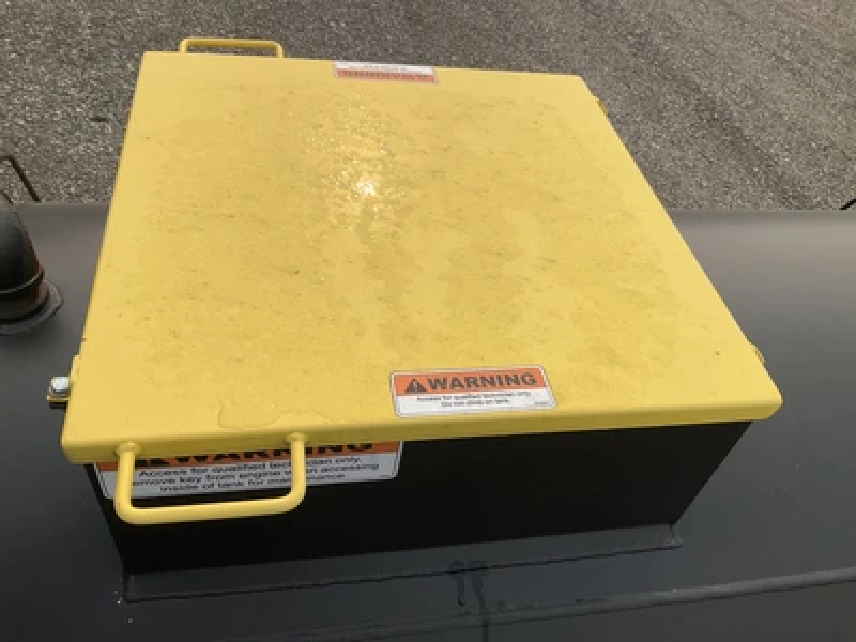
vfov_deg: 48.2
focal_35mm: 29
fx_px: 717
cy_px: 321
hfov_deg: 61.7
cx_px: 428
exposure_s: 1/1786
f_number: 1.8
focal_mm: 3
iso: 25
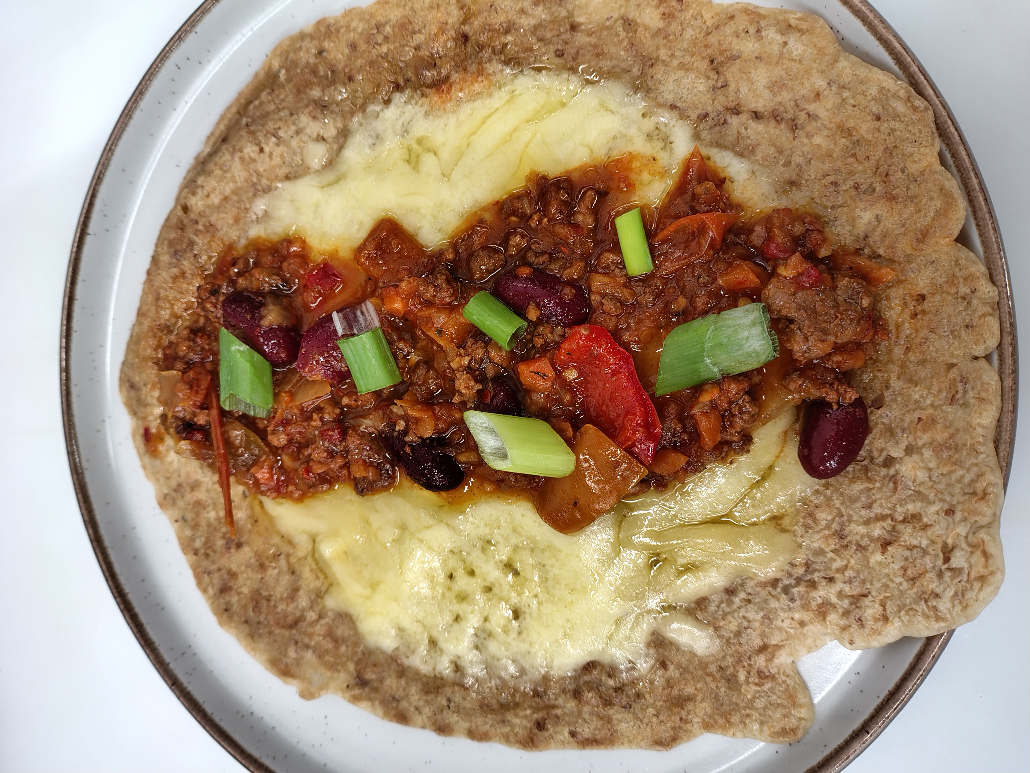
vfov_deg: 54.9
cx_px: 515
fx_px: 744
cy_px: 386
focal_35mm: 25
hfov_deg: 69.4
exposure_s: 1/50.1
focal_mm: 4.71
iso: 221
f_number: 1.7
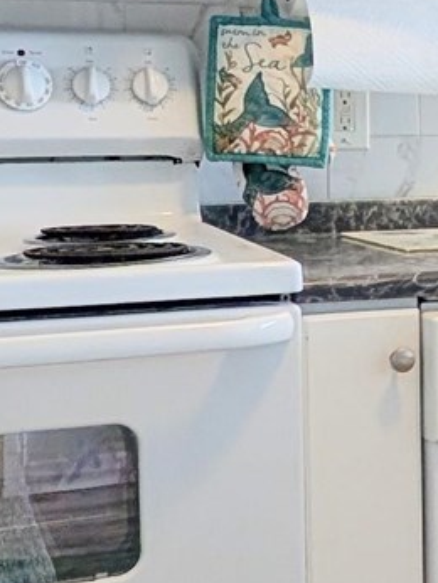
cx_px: 672
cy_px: 224
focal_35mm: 80
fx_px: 1348
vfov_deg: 24.3
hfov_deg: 16.6
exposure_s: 1/60
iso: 53
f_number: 1.7
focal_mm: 2.02
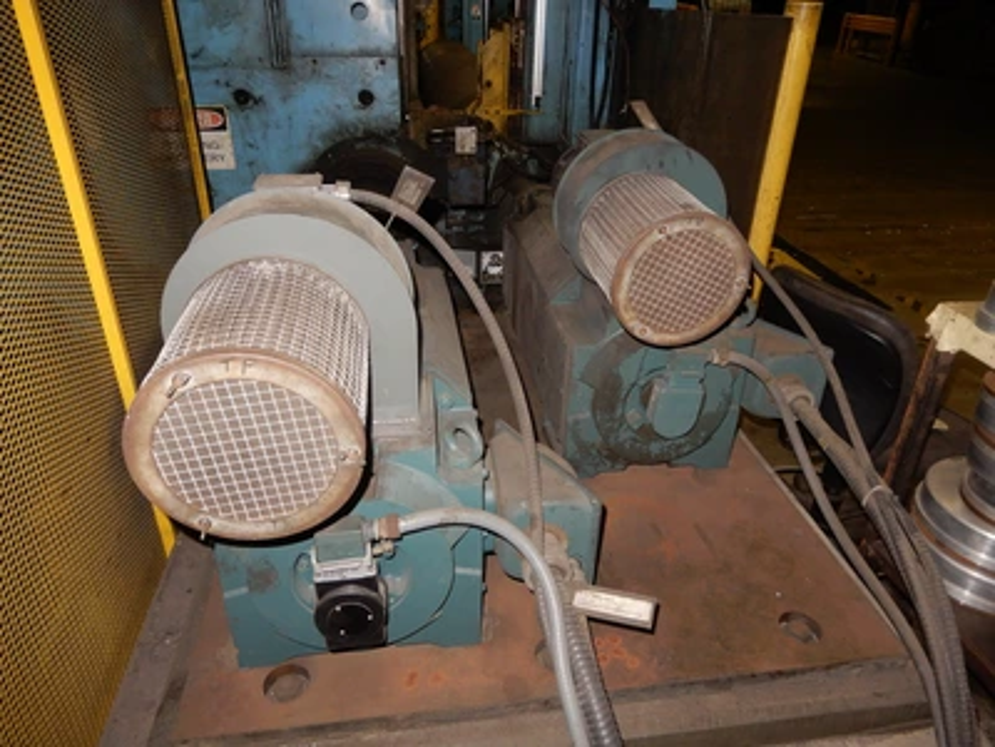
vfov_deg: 56.8
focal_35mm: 24
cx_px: 498
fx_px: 690
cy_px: 374
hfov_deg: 71.6
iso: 250
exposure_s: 1/30
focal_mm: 4.3
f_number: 3.4
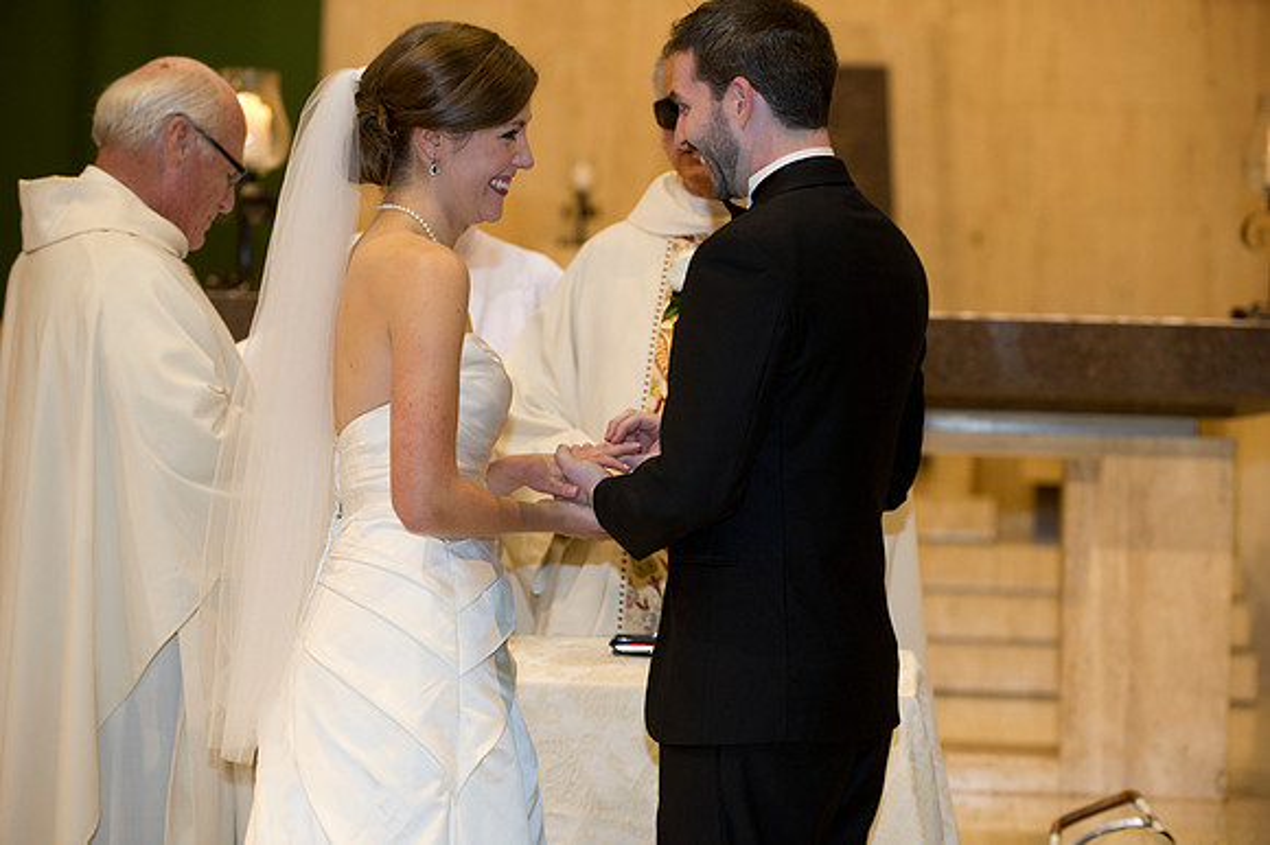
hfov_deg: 17.1
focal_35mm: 120
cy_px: 422
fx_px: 4231
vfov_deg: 11.4
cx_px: 635
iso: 1250
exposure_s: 1/60
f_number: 3.5
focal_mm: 120
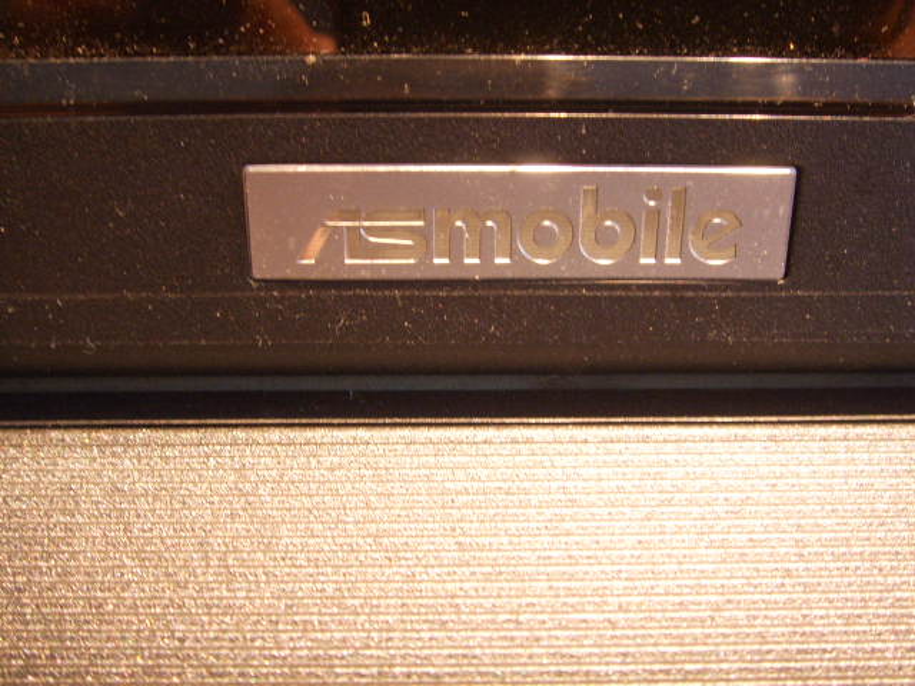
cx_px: 458
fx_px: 1031
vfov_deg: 36.8
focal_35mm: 39
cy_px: 343
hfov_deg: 47.9
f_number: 3.5
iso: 152
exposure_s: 1/4
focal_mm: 6.6
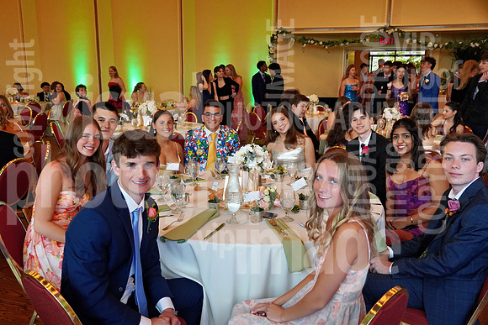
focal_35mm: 33
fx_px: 447
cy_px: 162
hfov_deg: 57.2
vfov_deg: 40.0
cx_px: 244
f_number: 5.6
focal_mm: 22
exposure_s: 1/50
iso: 2000
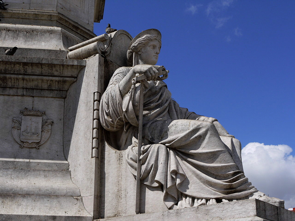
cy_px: 110
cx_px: 148
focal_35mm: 60
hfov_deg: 32.2
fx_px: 511
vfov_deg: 24.4
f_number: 11
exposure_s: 1/400
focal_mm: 30
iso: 100
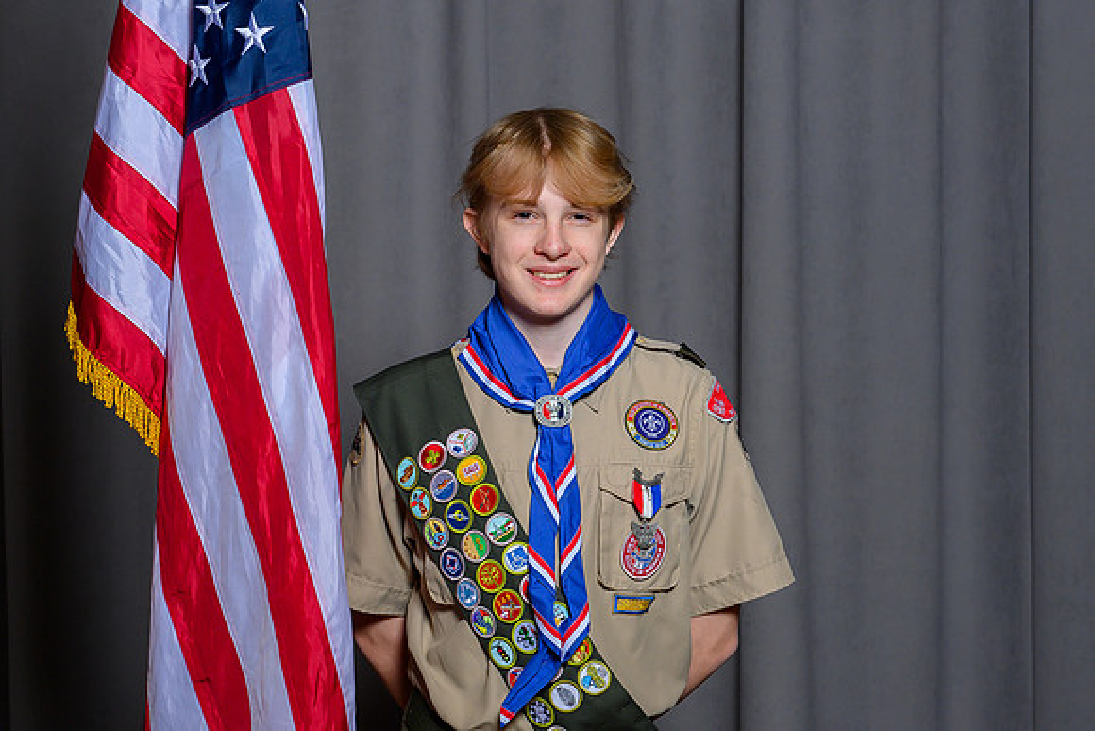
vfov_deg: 15.4
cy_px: 374
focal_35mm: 89
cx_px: 514
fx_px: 2701
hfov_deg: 22.9
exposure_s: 1/160
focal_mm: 60
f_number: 7.1
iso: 400
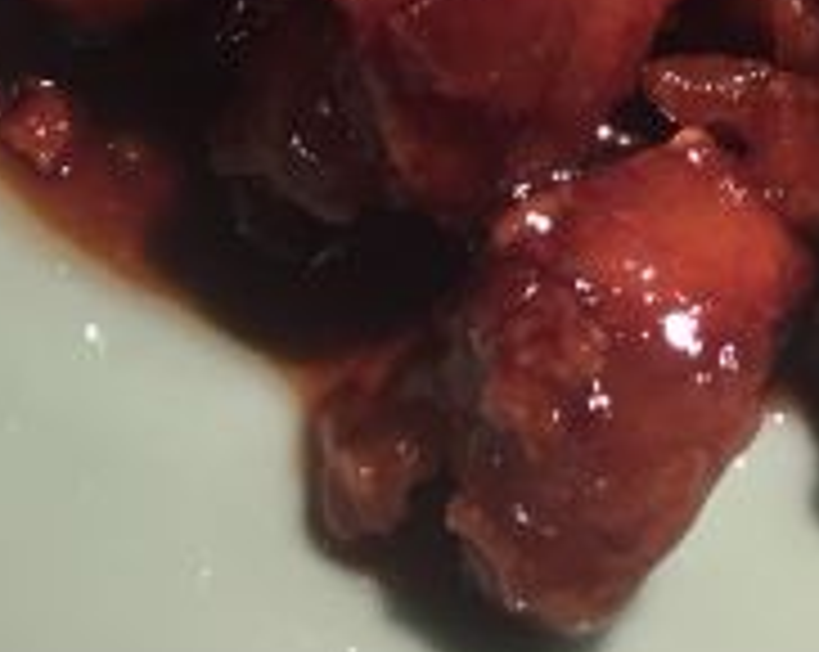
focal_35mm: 109
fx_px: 2638
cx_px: 567
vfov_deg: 13.3
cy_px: -330
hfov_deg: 17.6
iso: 160
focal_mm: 4.15
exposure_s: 1/33
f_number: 2.2
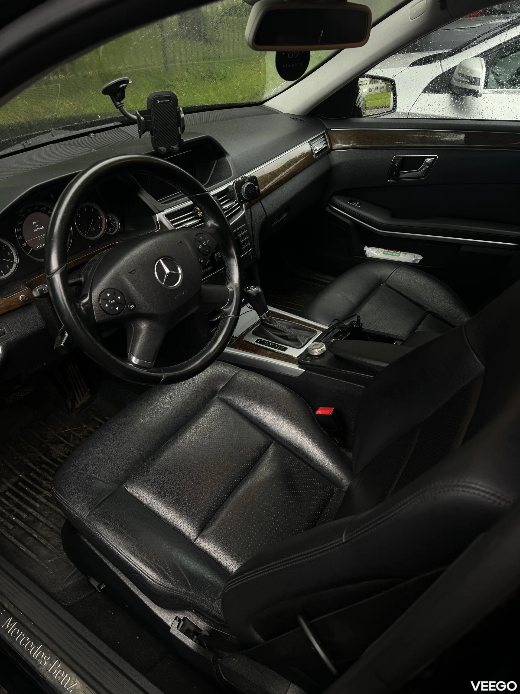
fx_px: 481
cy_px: 347
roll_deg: -0.1
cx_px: 260
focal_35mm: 24
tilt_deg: -35.8
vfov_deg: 71.6
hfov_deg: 56.8
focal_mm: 6.86
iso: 100
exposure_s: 1/121
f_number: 1.78
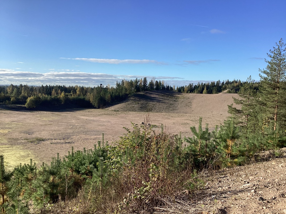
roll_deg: -2.2
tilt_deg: -4.7
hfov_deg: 58.4
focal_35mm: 31
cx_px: 143
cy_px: 107
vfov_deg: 45.4
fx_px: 256
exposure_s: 1/1101
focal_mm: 3.3
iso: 25
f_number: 2.4
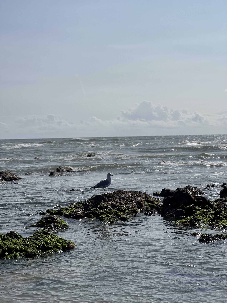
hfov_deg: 19.1
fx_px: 673
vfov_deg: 25.3
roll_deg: +1.8
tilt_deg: -0.6
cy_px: 152
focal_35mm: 77
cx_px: 114
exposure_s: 1/2660
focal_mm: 9
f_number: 2.8
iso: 32
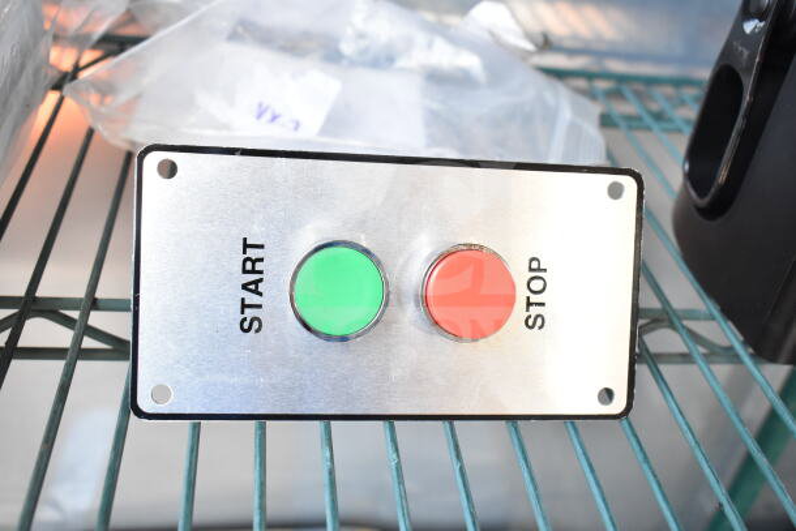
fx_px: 829
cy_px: 266
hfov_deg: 51.3
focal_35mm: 38
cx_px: 398
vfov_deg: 35.5
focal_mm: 25
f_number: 5.6
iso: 1600
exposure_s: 1/125
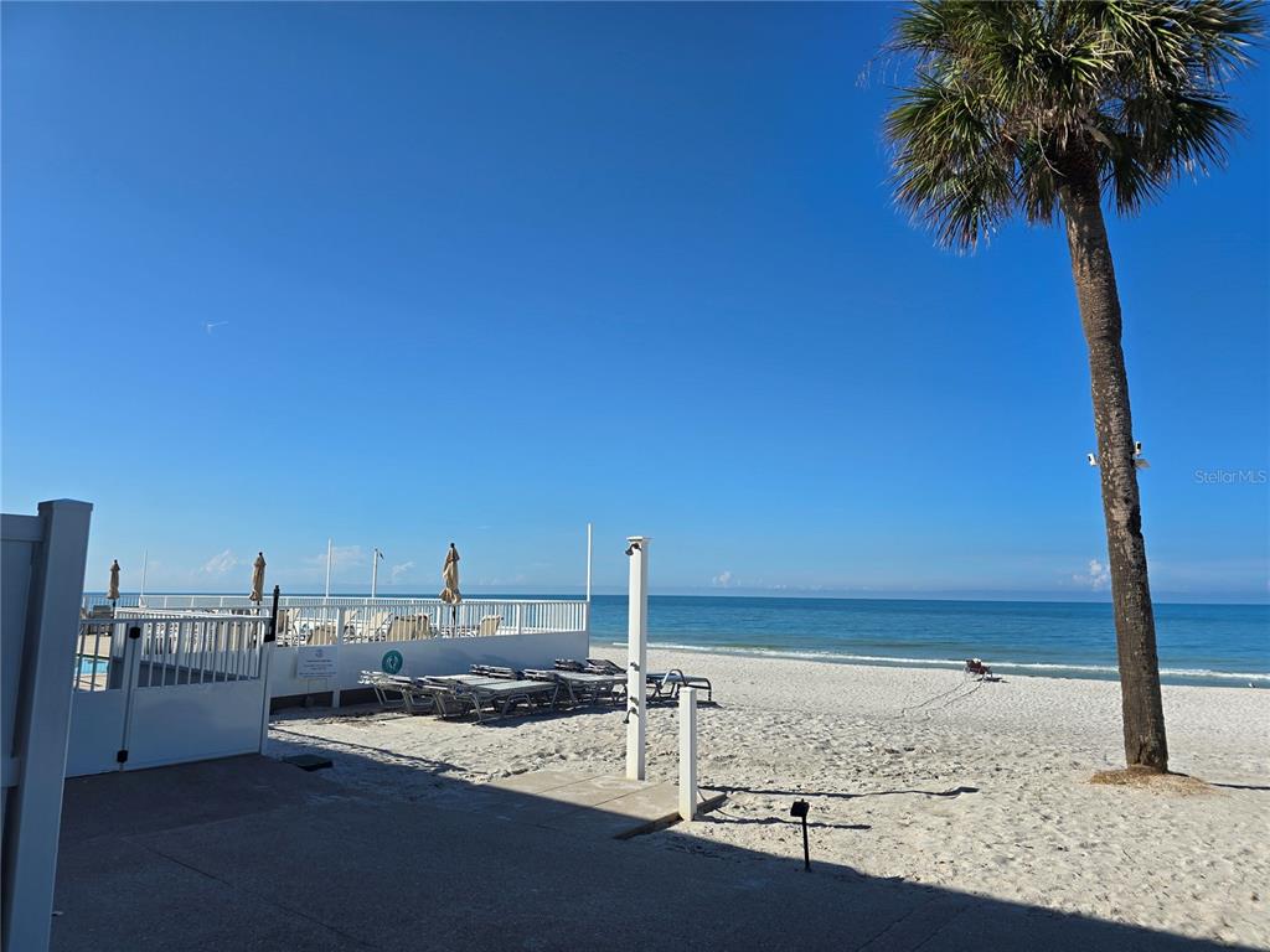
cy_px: 476
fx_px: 844
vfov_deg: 58.9
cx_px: 635
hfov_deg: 73.9
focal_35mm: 23
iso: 12
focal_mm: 6.3
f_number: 1.7
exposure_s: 1/1126
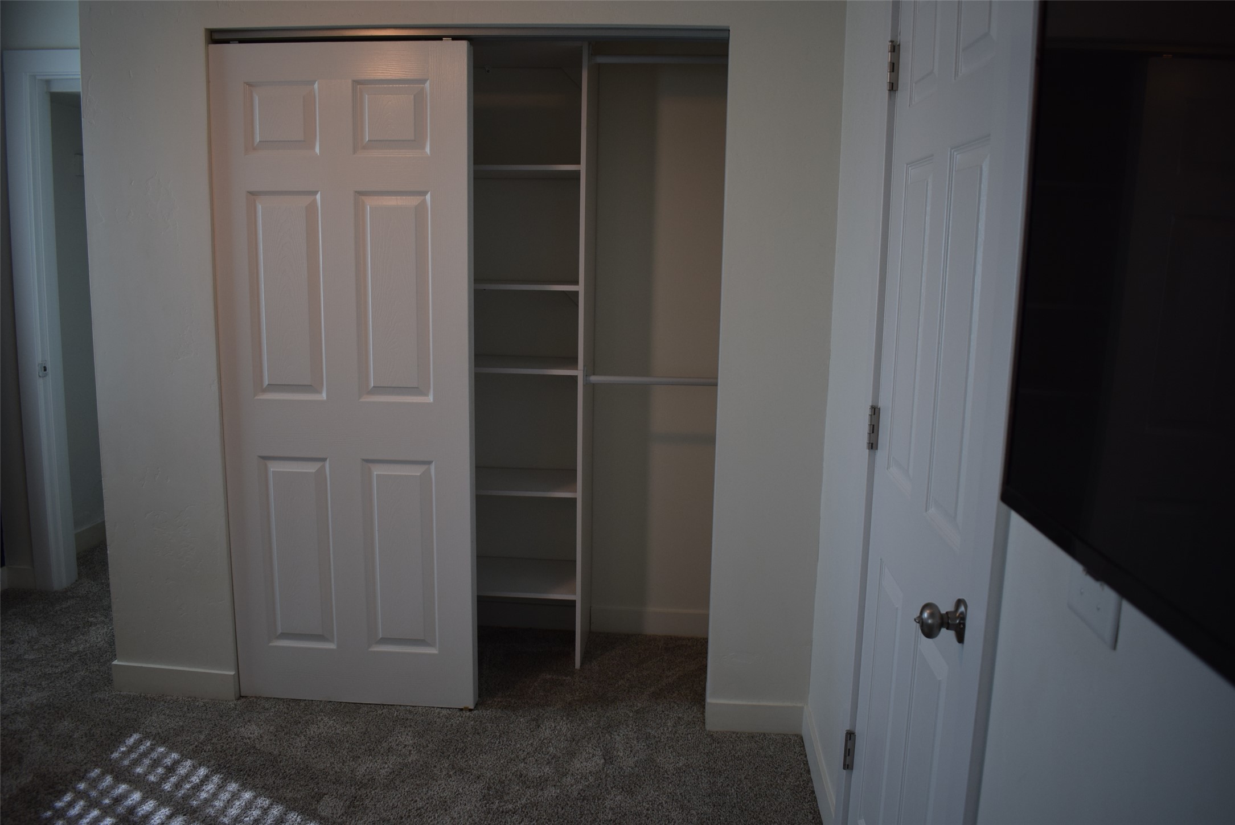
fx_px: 927
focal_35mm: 27
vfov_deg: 48.0
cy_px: 412
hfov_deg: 67.4
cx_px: 618
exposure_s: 1/60
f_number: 4
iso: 400
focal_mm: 18
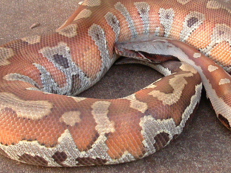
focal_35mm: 77
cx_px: 147
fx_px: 514
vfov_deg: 19.1
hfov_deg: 25.2
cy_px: 75
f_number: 3.2
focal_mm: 7.5
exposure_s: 1/34.8
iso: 100
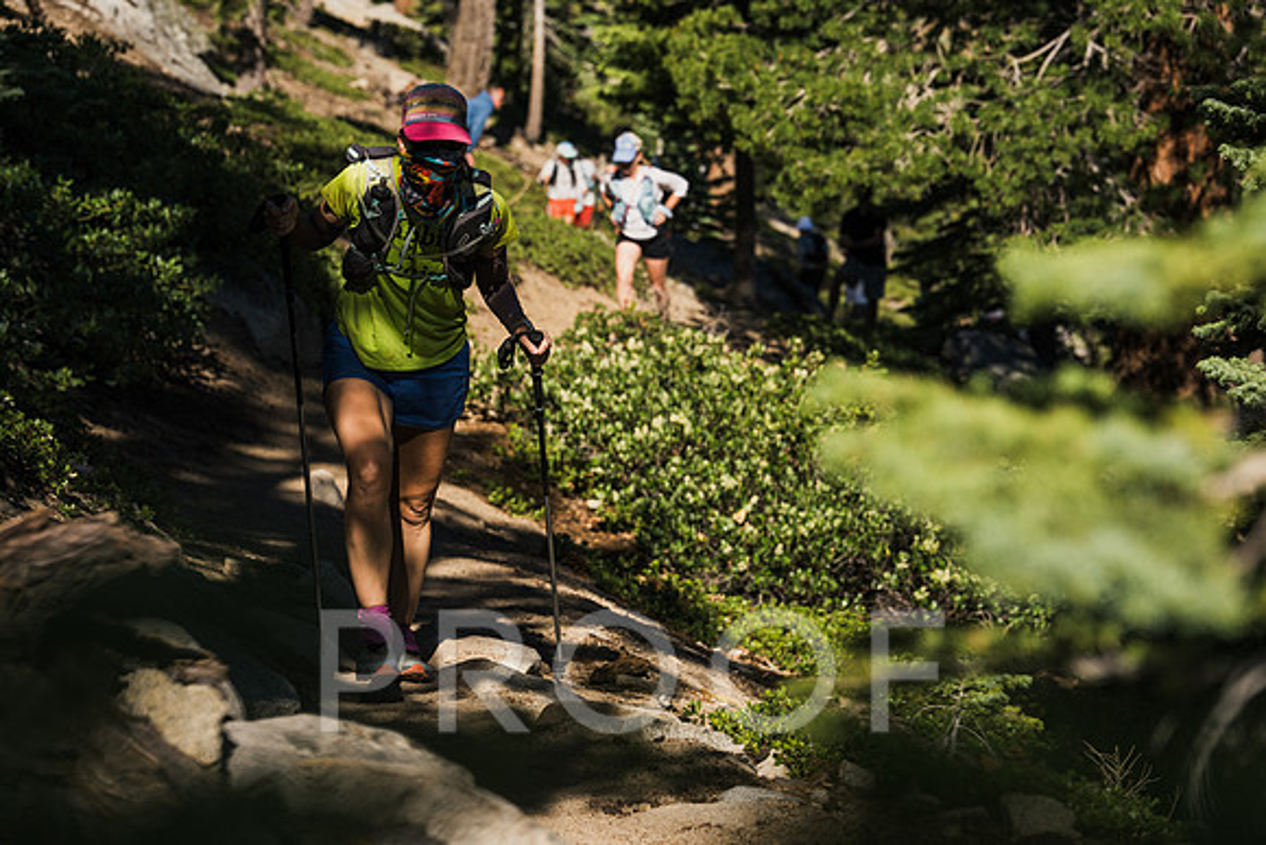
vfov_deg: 15.4
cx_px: 633
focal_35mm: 89
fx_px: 3130
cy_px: 422
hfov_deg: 22.9
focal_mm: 89
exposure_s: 1/2000
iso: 100
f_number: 4.5
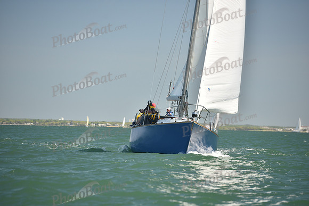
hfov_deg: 10.5
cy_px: 103
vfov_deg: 7.0
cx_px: 154
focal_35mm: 195
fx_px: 1674
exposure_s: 1/800
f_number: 4
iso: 250
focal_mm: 195
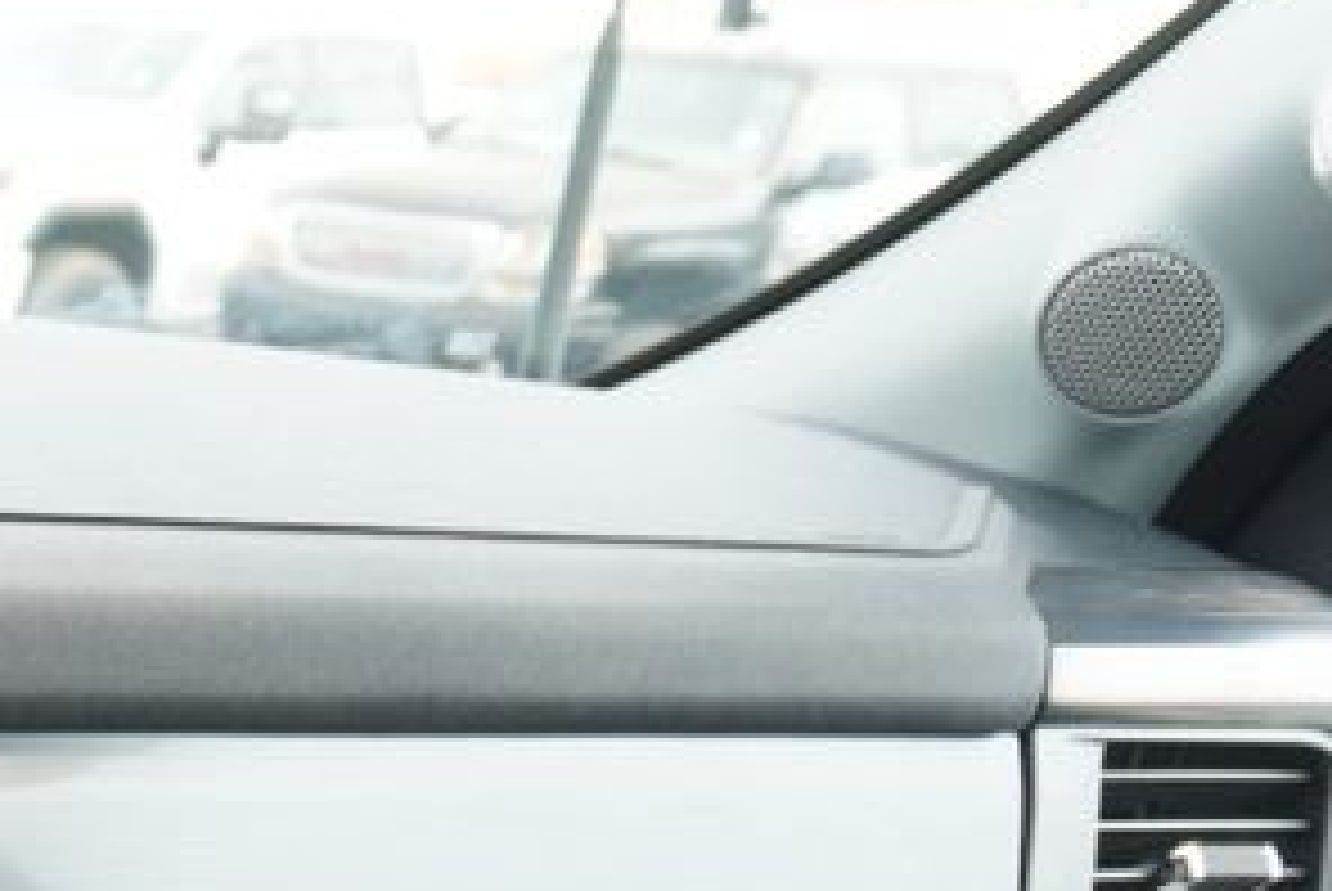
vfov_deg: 15.3
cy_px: 1332
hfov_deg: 20.5
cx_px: -720
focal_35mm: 83
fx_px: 3074
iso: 100
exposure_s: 1/60
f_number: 4
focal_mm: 16
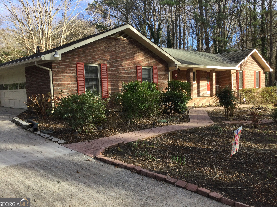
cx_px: 141
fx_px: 256
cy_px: 102
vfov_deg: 44.2
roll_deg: +1.5
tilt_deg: -6.6
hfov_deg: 56.8
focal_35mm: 32
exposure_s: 1/354
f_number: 2.4
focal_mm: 3.3
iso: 25
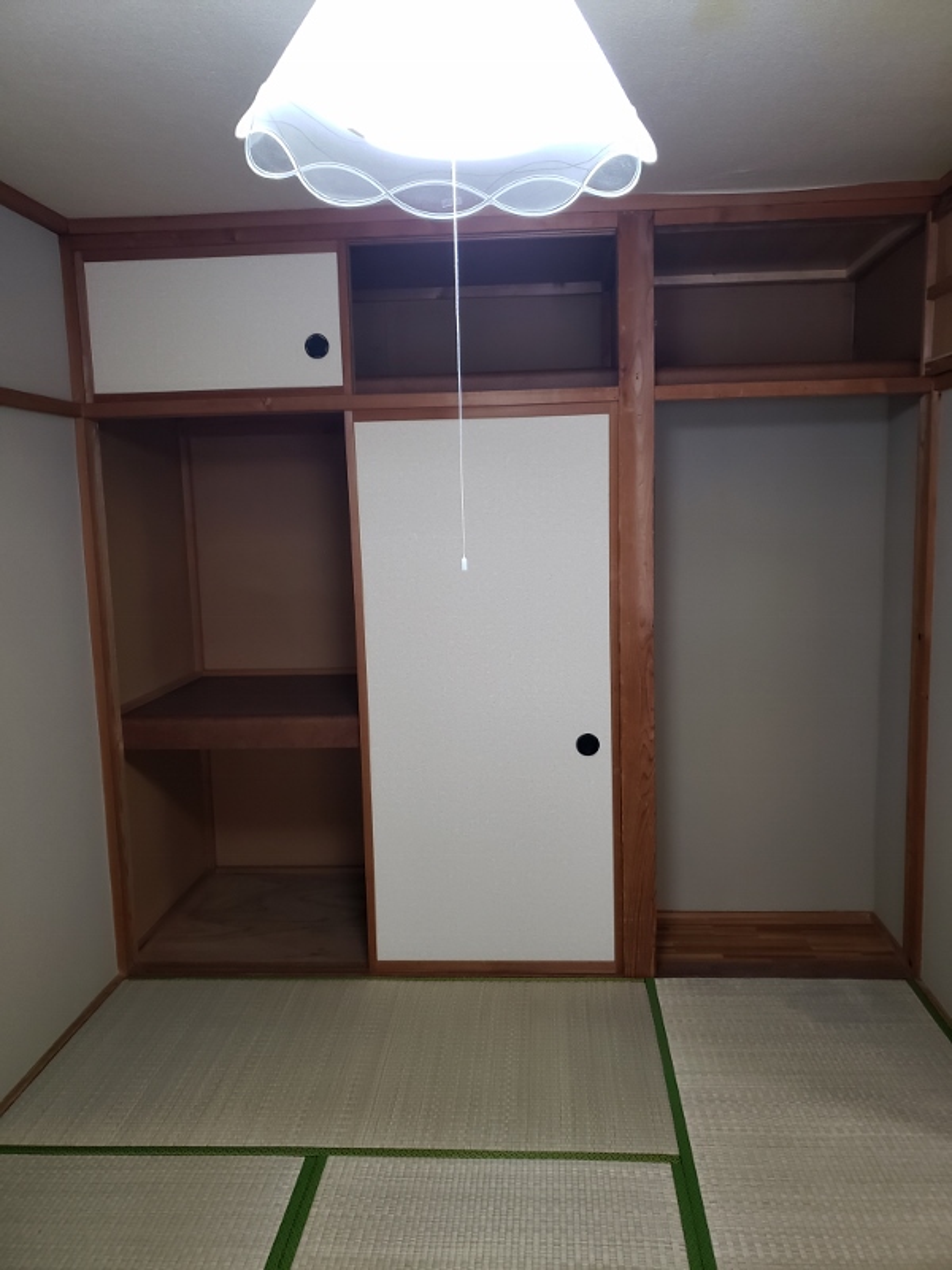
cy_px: 635
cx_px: 476
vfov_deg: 67.3
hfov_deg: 53.1
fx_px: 953
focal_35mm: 26
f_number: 1.5
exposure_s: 1/50
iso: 200
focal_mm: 4.3
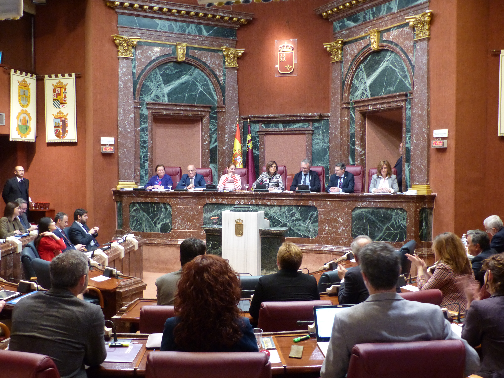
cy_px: 189
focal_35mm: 37
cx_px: 252
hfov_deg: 50.1
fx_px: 539
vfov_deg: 38.7
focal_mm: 6.6
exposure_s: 1/15
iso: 400
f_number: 2.8
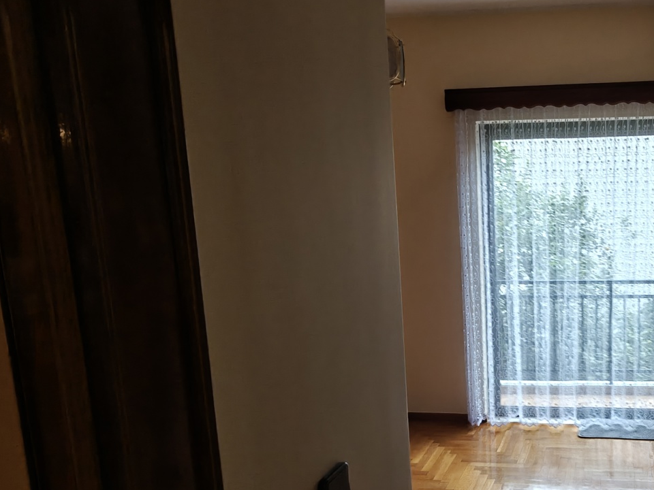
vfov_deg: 46.7
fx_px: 567
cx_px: 561
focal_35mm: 30
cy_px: 280
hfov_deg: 54.0
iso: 3200
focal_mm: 2.3
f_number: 2
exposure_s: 1/10
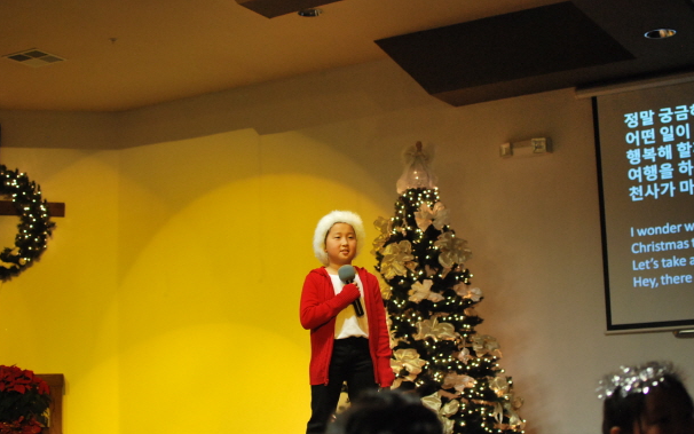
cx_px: 338
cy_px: 235
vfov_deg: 22.9
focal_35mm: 57
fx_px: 1070
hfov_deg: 35.9
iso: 800
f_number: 2.5
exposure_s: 1/80
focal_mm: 35
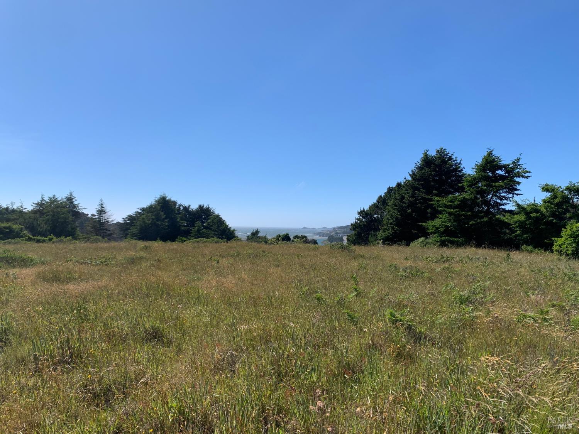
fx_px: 435
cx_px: 290
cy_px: 217
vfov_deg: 53.1
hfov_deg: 67.3
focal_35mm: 26
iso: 25
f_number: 1.8
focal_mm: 4.25
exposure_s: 1/2833
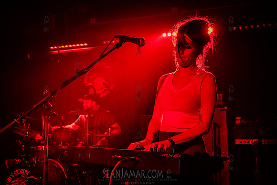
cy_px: 92
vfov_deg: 35.7
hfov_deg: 51.5
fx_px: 287
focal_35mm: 37
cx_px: 138
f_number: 3.2
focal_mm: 35
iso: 16000
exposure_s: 1/320
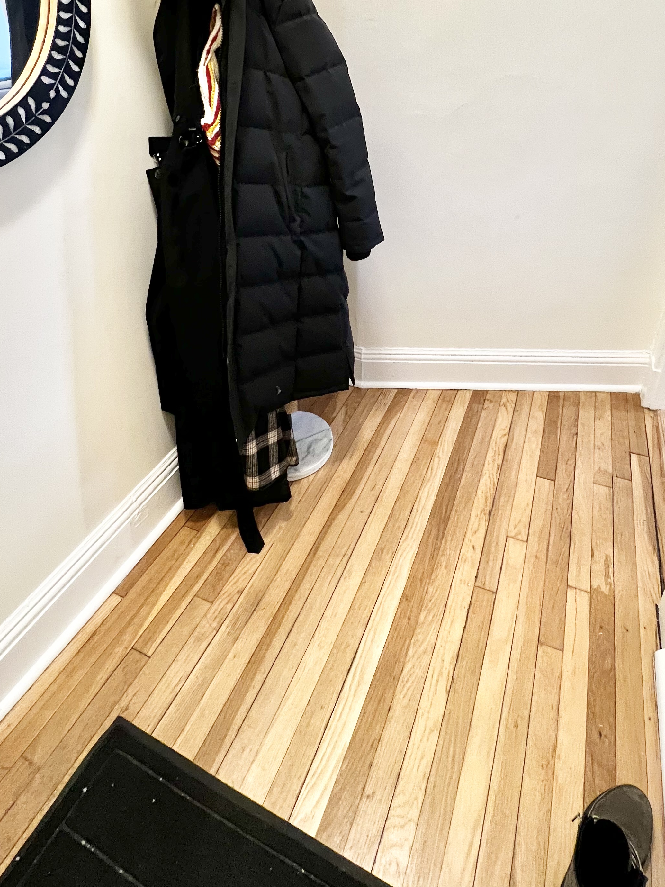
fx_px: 487
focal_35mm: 19
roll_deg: +2.8
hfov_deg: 68.4
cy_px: 287
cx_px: 374
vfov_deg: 81.5
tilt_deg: -26.6
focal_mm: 1.57
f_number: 1.8
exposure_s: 1/60
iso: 320
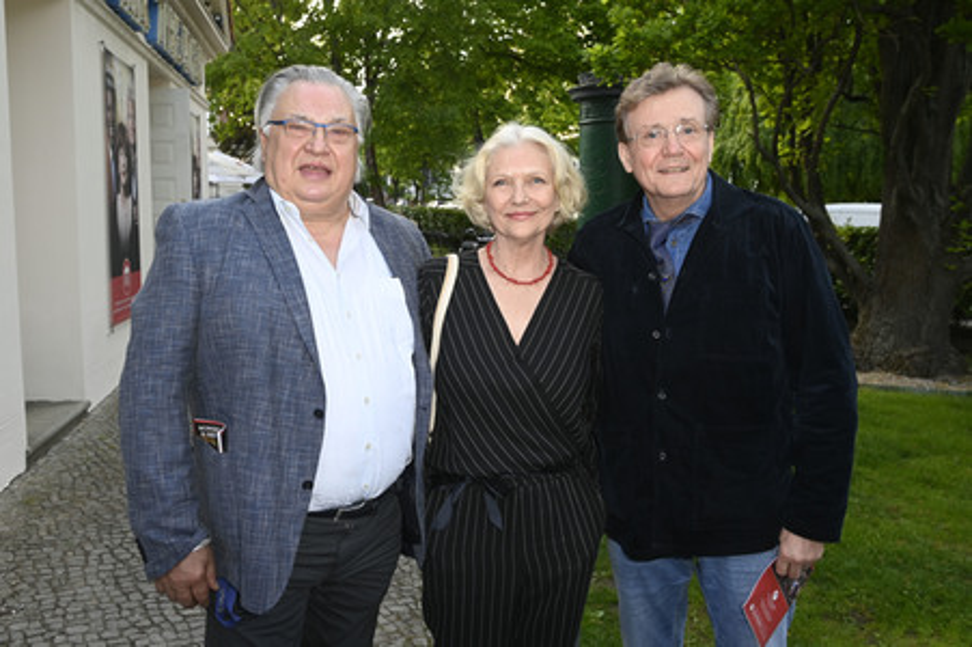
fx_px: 863
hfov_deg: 58.8
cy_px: 324
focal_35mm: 32
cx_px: 486
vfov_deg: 41.1
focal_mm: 32
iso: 800
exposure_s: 1/160
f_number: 6.3
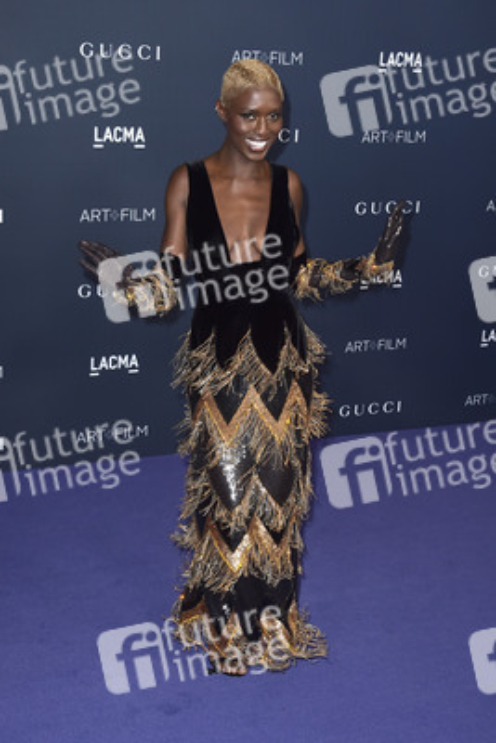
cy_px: 372
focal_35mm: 50
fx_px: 1032
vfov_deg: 39.6
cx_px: 248
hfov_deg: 27.0
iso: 640
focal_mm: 50
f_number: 6.3
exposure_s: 1/250
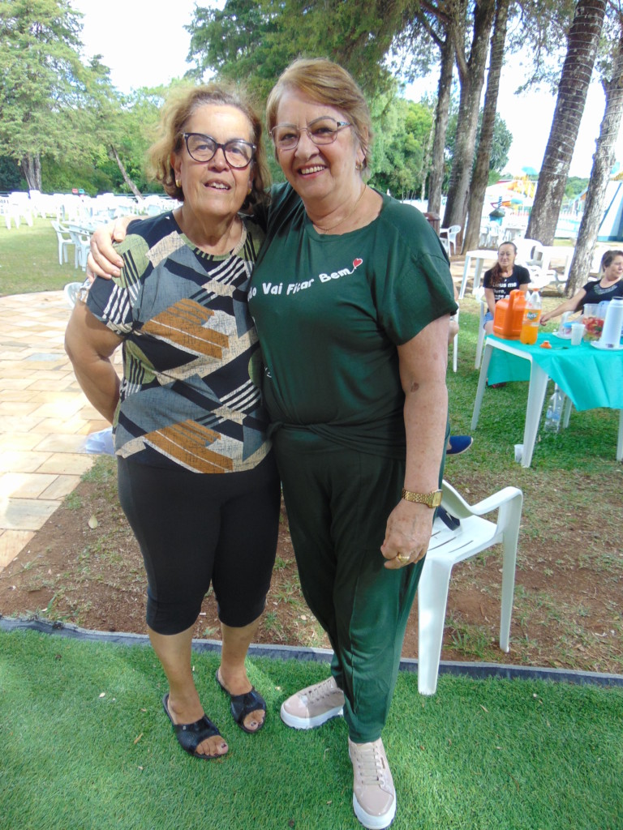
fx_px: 600
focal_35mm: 25
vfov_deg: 69.4
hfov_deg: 54.9
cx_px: 312
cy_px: 415
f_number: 3
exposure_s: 1/125
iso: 80
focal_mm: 4.5
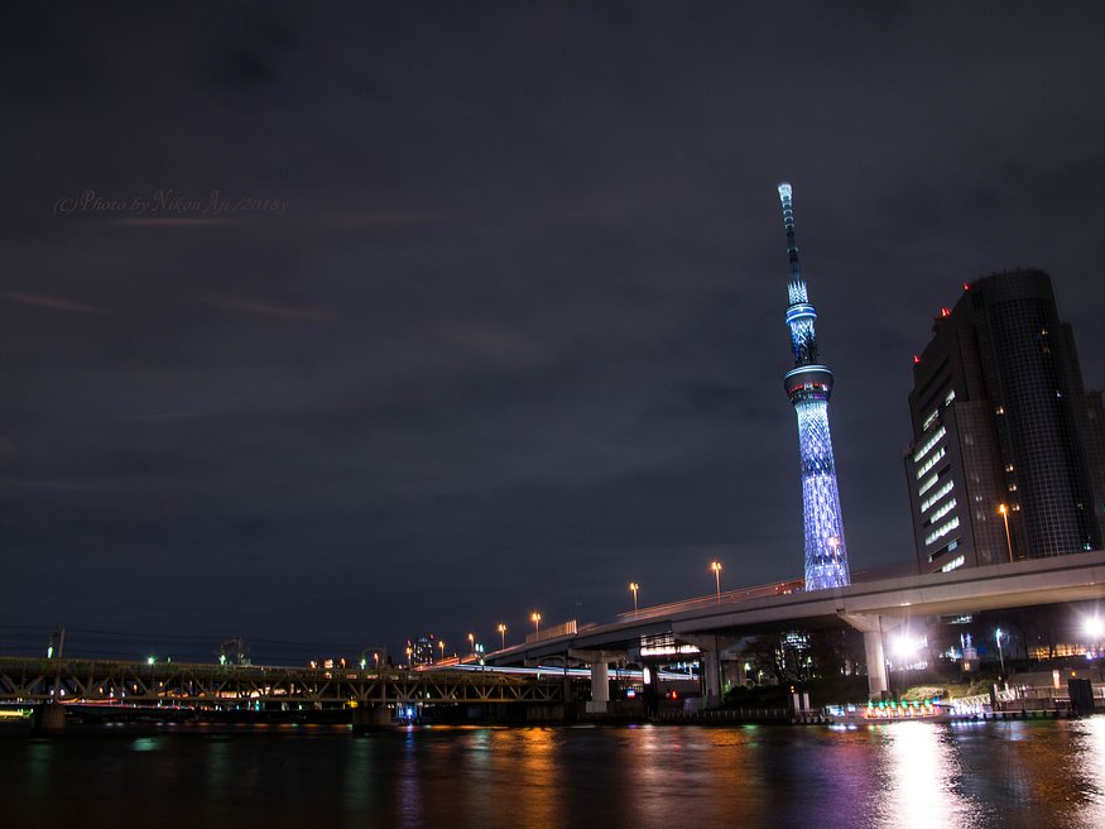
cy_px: 408
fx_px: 862
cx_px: 503
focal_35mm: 27
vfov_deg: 51.3
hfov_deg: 65.2
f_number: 6.3
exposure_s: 8
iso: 100
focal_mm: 16
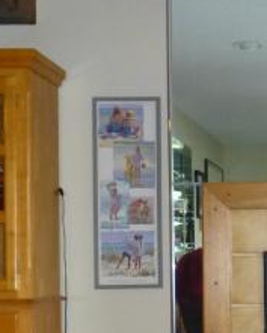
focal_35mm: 87
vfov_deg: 21.8
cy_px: 246
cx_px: 392
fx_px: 859
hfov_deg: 16.3
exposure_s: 1/60
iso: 800
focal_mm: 6.1
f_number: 3.7
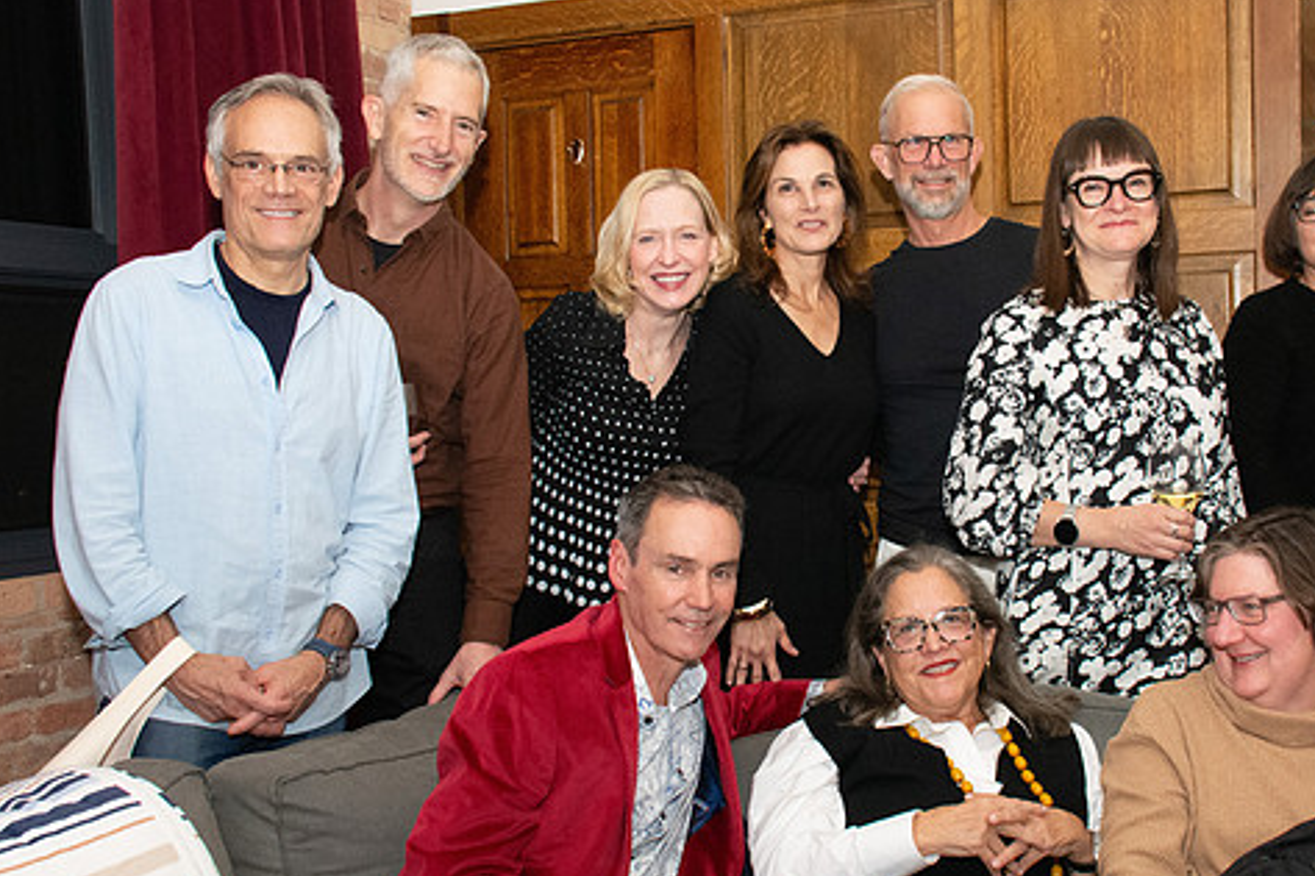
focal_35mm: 46
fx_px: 1680
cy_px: 455
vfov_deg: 29.2
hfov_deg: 42.6
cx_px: 784
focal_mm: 25
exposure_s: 1/200
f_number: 9
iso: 5000
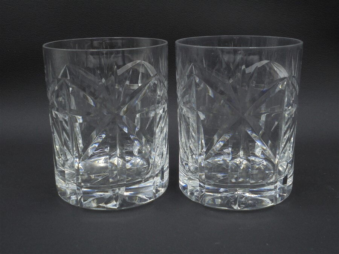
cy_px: 127
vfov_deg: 29.7
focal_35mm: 49
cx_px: 170
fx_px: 480
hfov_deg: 38.9
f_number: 4.8
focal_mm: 8.9
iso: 100
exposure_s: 1/30
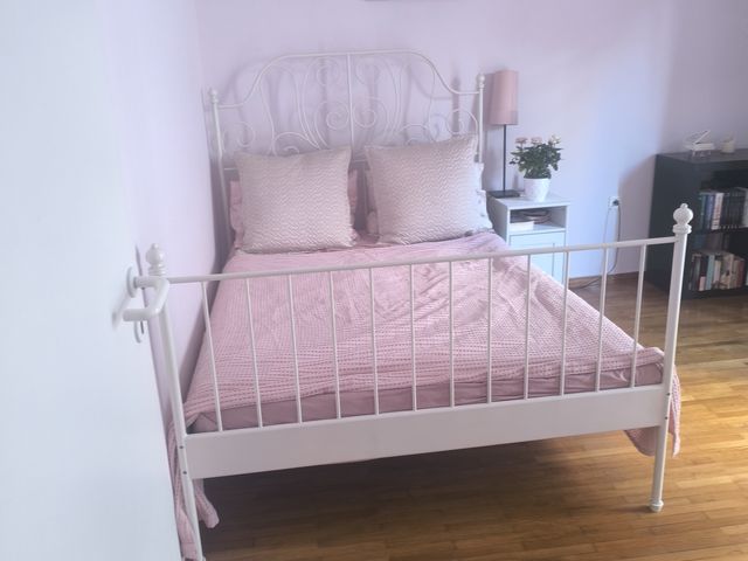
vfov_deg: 58.9
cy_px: 280
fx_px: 497
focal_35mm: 23
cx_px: 374
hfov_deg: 73.9
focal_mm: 6.14
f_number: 1.65
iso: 1000
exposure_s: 1/25
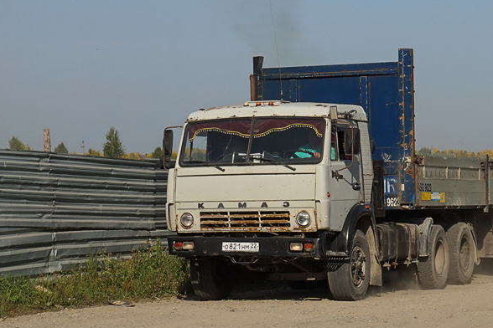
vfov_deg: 13.1
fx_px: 1424
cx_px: 345
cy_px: 111
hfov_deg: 19.6
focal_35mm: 104
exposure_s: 1/800
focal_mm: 34
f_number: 9
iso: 160
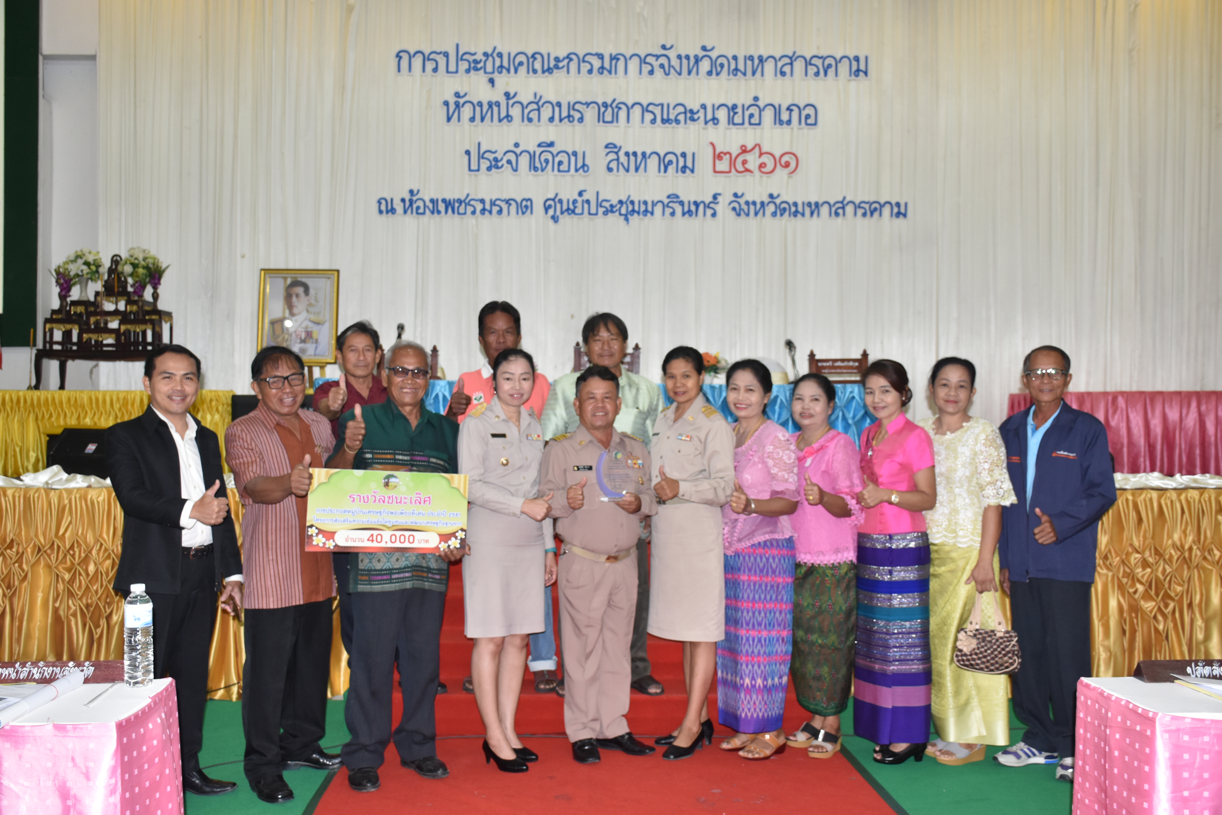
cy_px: 408
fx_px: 1222
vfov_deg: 36.9
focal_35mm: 36
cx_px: 611
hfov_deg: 53.1
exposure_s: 1/60
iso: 800
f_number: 5
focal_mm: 24
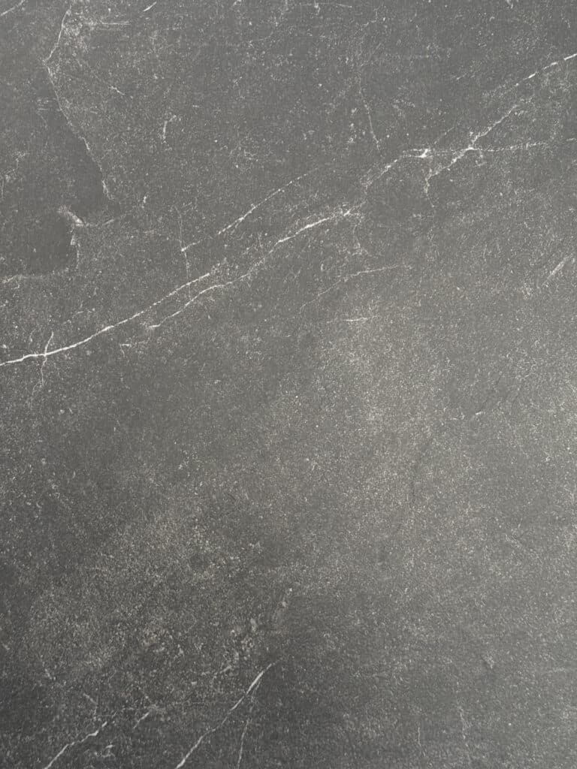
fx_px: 1067
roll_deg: -0.6
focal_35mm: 48
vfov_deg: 39.7
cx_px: 288
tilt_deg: -5.6
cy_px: 384
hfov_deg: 30.3
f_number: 1.78
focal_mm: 6.76
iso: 250
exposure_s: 1/47
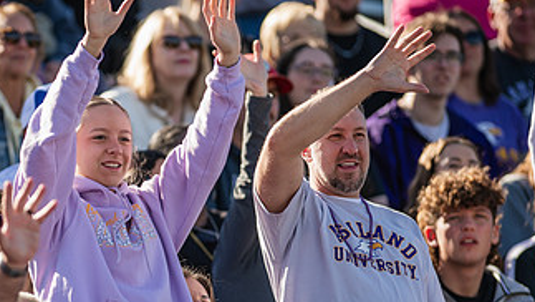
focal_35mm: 564
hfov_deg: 3.8
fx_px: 8004
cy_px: 228
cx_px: 94
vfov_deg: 2.2
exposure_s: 1/500
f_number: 3.2
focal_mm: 300
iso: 80
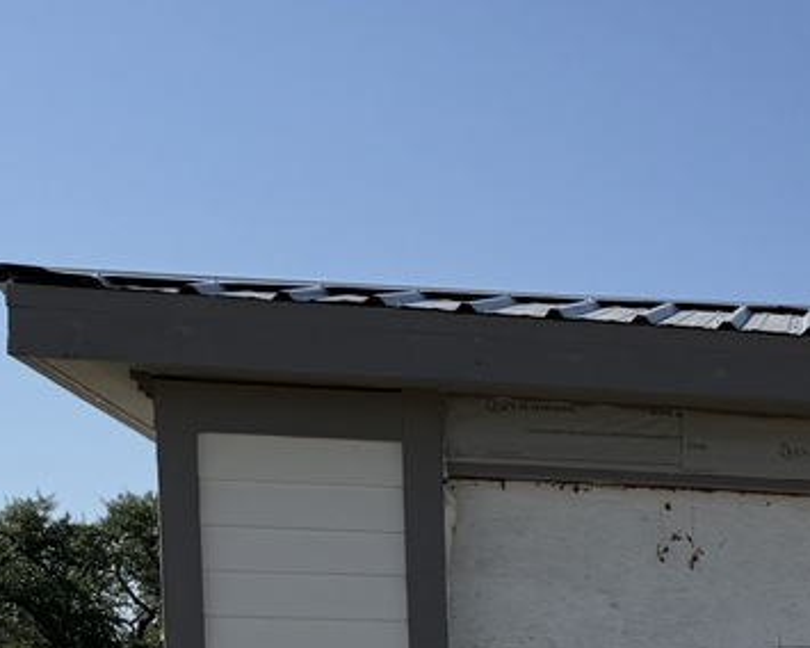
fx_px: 2277
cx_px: 1460
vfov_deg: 14.8
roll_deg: +0.4
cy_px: 1047
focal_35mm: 95
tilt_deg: -2.4
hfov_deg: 16.7
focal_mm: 6.76
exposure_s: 1/7353
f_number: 1.78
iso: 80
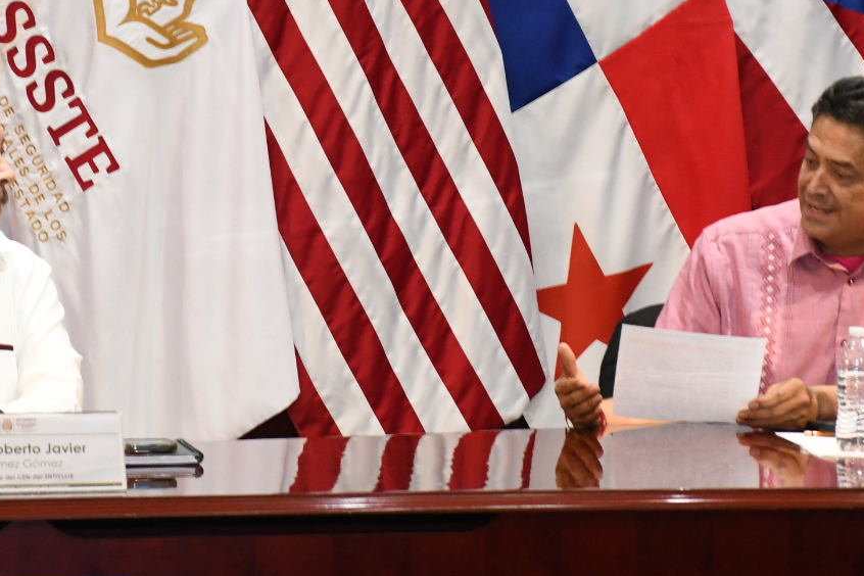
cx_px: 370
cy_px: 125
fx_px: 4824
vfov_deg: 6.8
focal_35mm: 201
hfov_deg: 10.2
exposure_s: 1/100
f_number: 6.3
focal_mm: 70
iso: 3200
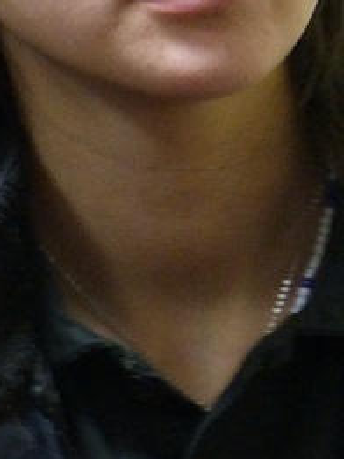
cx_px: 158
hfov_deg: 2.1
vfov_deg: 2.8
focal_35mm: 715
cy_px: 0
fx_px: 9466
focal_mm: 46.6
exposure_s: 1/6
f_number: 4
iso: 500
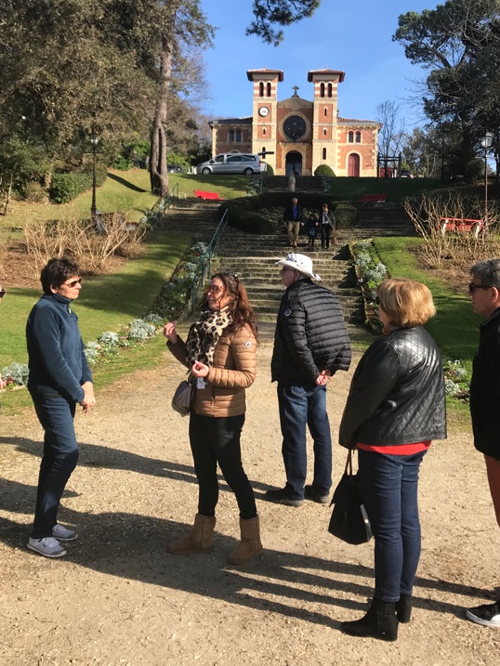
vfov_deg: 46.5
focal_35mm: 40
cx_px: 259
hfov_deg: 36.0
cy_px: 258
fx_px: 770
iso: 20
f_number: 1.8
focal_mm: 3.99
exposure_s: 1/1244
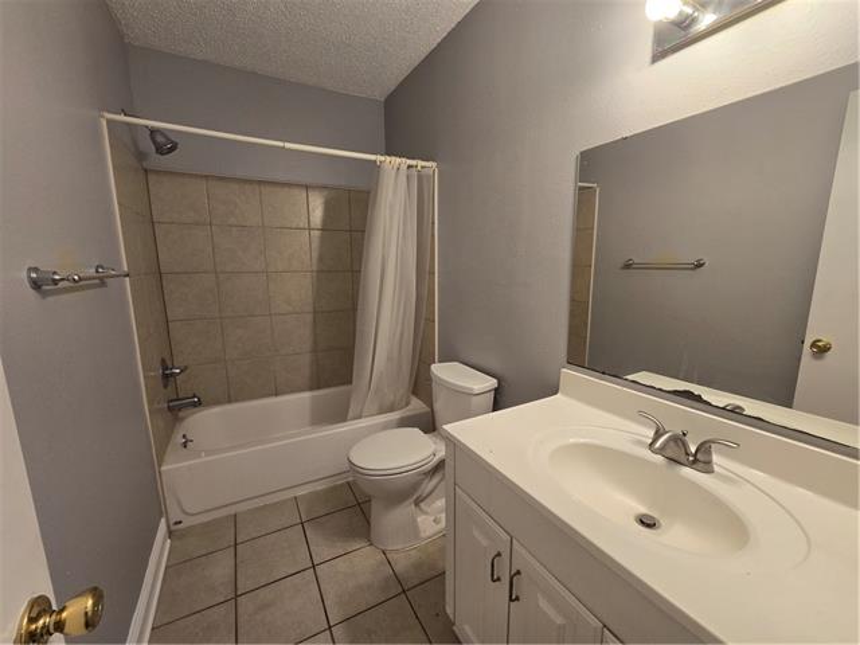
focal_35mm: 13
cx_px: 430
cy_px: 322
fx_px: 323
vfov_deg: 89.9
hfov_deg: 106.2
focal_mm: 2.2
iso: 125
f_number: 2.2
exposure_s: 1/60
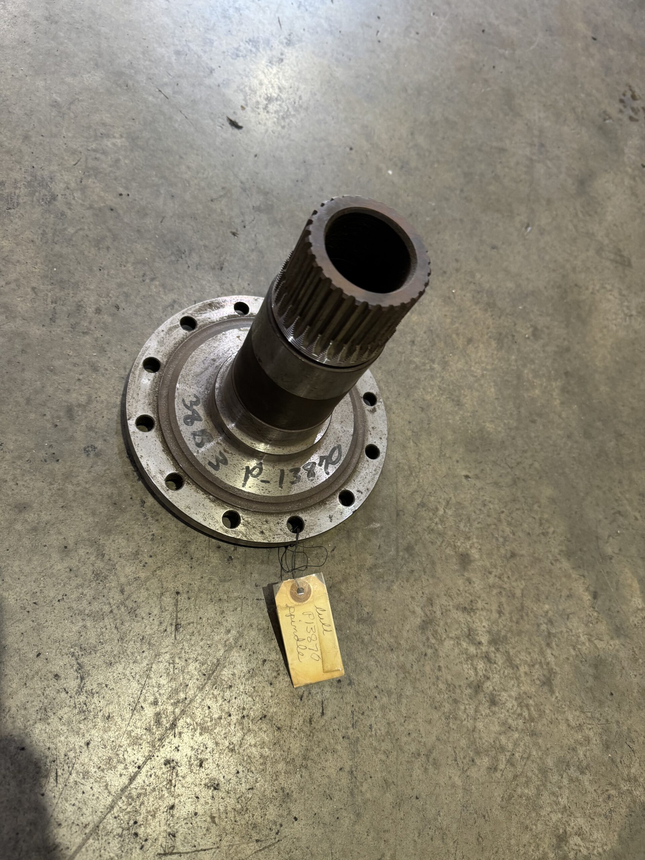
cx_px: 322
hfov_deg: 56.8
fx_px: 596
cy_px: 430
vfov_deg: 71.6
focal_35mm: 24
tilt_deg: -60.3
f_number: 1.78
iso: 250
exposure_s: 1/60
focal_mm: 6.76
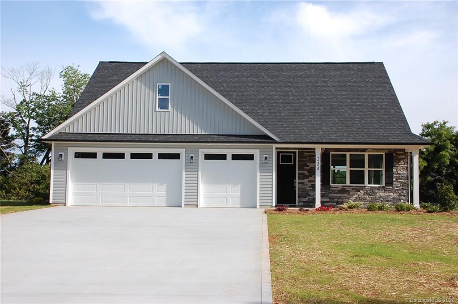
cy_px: 152
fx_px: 591
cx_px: 229
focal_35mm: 46
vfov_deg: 28.9
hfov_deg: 42.4
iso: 200
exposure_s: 1/250
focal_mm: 31
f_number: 8
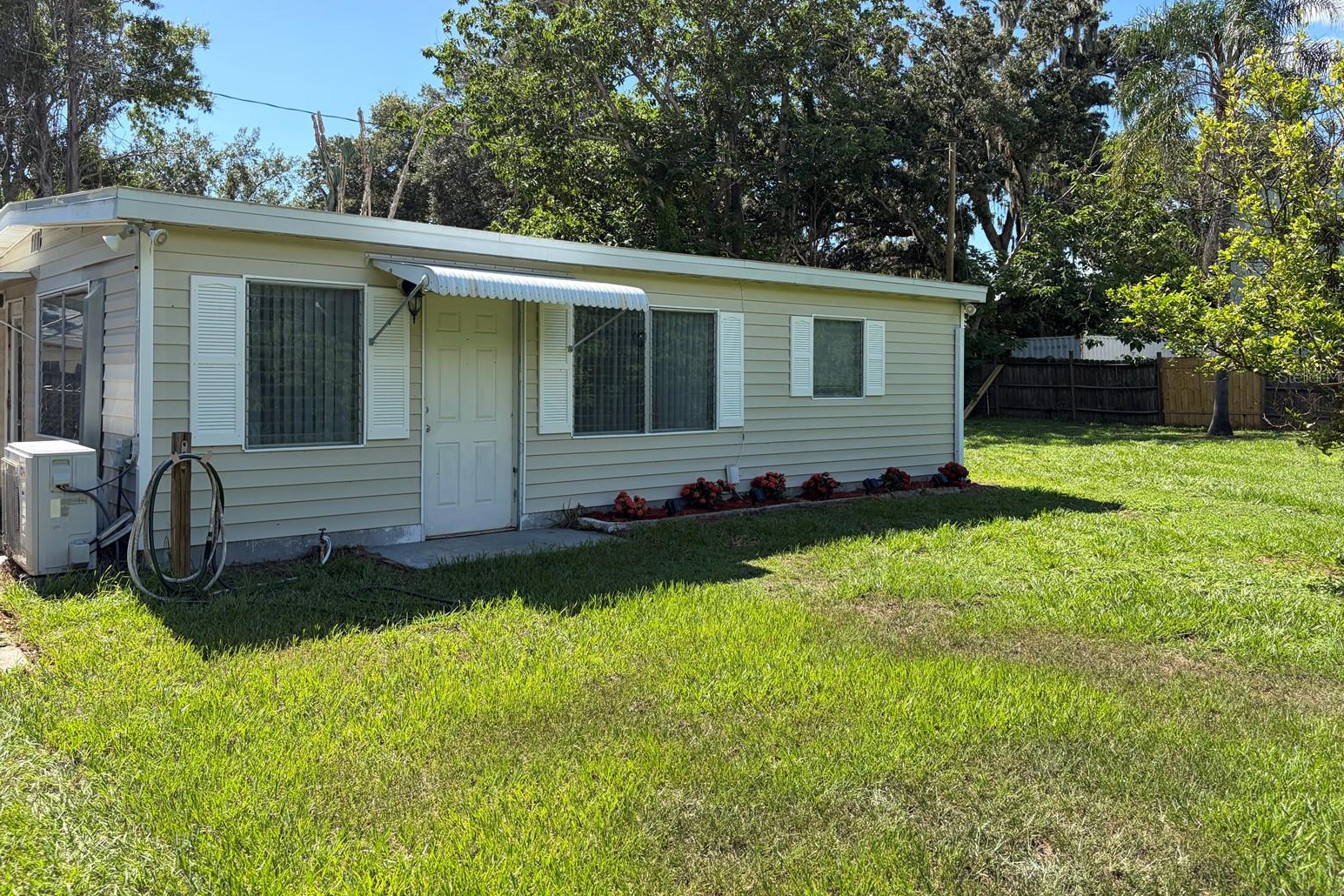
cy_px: 376
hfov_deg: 65.5
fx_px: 1045
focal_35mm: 28
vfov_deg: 46.2
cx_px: 665
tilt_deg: -0.4
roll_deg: -0.1
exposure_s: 1/1626
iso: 50
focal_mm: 5.96
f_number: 1.6
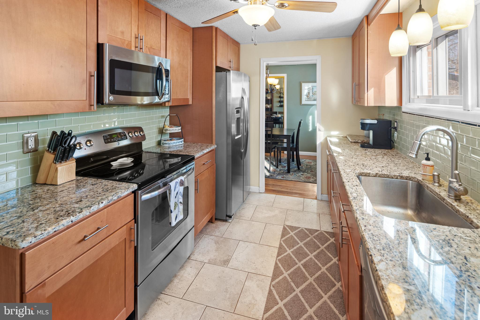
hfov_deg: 93.3
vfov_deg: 70.4
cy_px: 160
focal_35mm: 17
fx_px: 227
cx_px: 240
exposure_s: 1/4
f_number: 8
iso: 800
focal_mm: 17
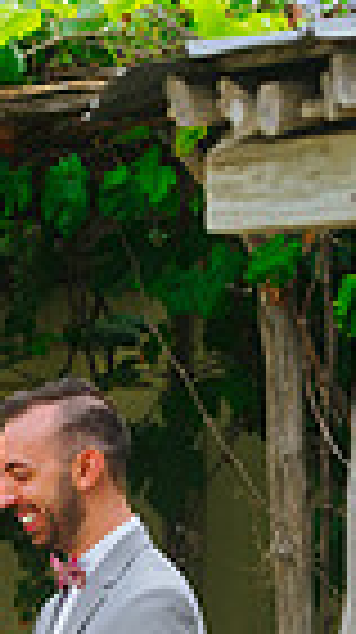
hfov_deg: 3.9
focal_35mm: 308
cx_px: -194
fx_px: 5184
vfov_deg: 6.9
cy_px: 863
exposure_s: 1/800
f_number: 2.8
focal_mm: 92
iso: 200
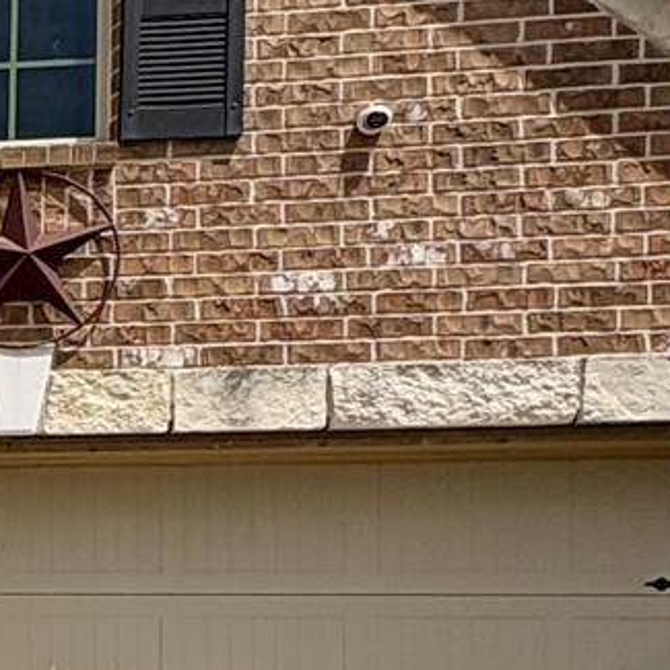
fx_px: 1708
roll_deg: -0.5
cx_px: -853
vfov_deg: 21.5
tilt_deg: +2.8
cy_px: 658
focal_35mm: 78
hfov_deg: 15.2
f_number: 2.2
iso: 50
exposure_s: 1/3106
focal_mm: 2.22
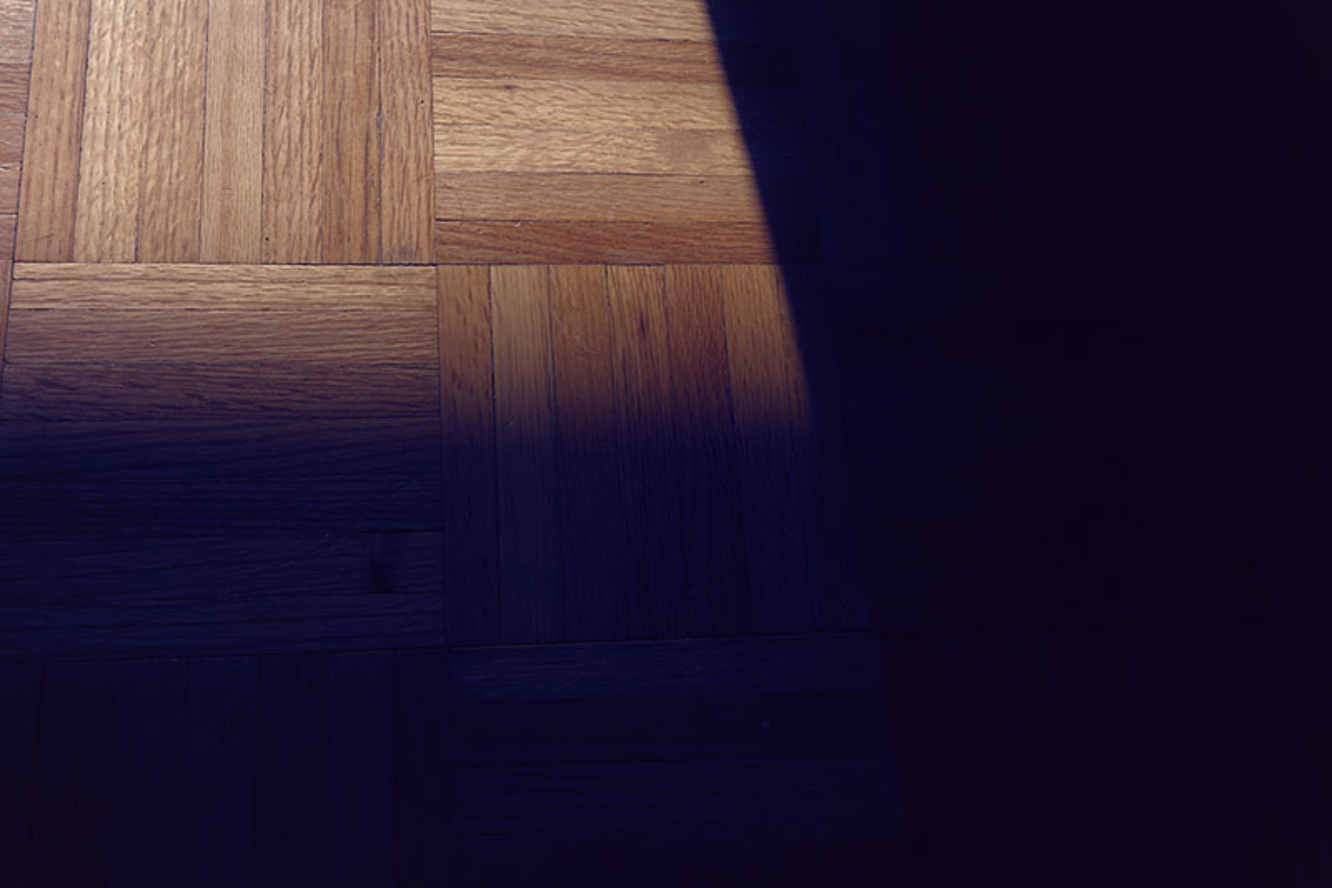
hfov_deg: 48.5
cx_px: 666
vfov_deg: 33.4
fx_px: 1480
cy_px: 444
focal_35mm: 40
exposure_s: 1/60
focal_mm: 26
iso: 200
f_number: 11
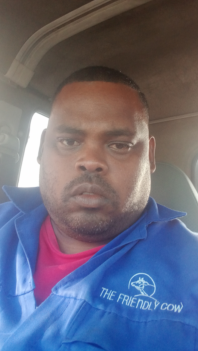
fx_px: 317
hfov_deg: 34.6
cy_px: 149
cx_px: 108
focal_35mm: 34
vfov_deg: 57.8
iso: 149
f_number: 2.2
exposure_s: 1/50
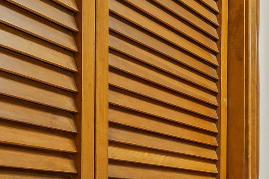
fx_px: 478
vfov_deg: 20.0
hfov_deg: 21.7
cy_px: 212
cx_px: 471
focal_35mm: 64
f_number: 8
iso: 800
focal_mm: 16
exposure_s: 1/15
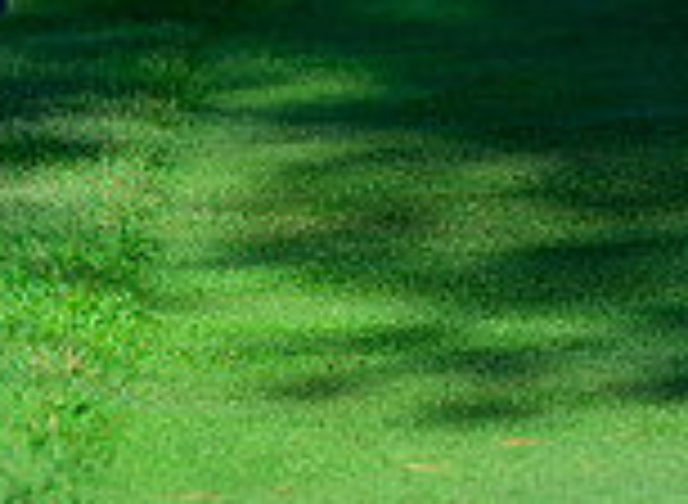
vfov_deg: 2.9
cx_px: 651
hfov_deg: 4.0
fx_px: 9774
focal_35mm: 496
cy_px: -367
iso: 200
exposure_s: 1/1250
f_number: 4
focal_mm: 115
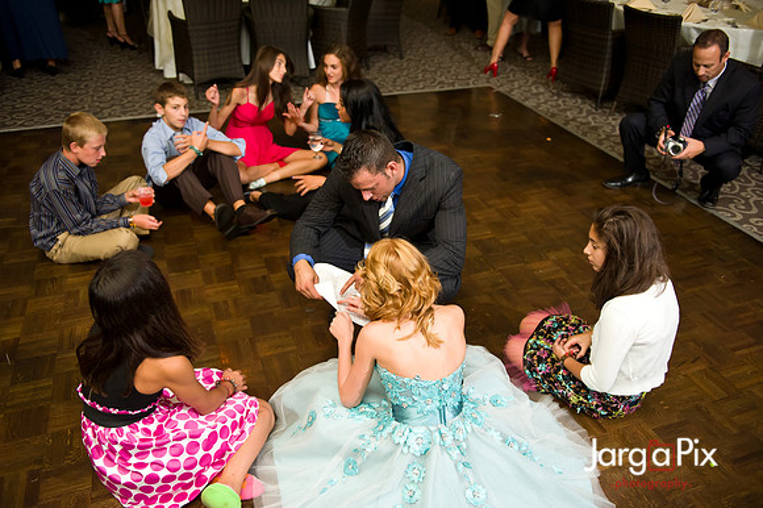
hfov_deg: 60.3
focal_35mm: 31
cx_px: 382
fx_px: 657
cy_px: 254
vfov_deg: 42.3
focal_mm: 31
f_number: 3.2
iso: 1600
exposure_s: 1/125
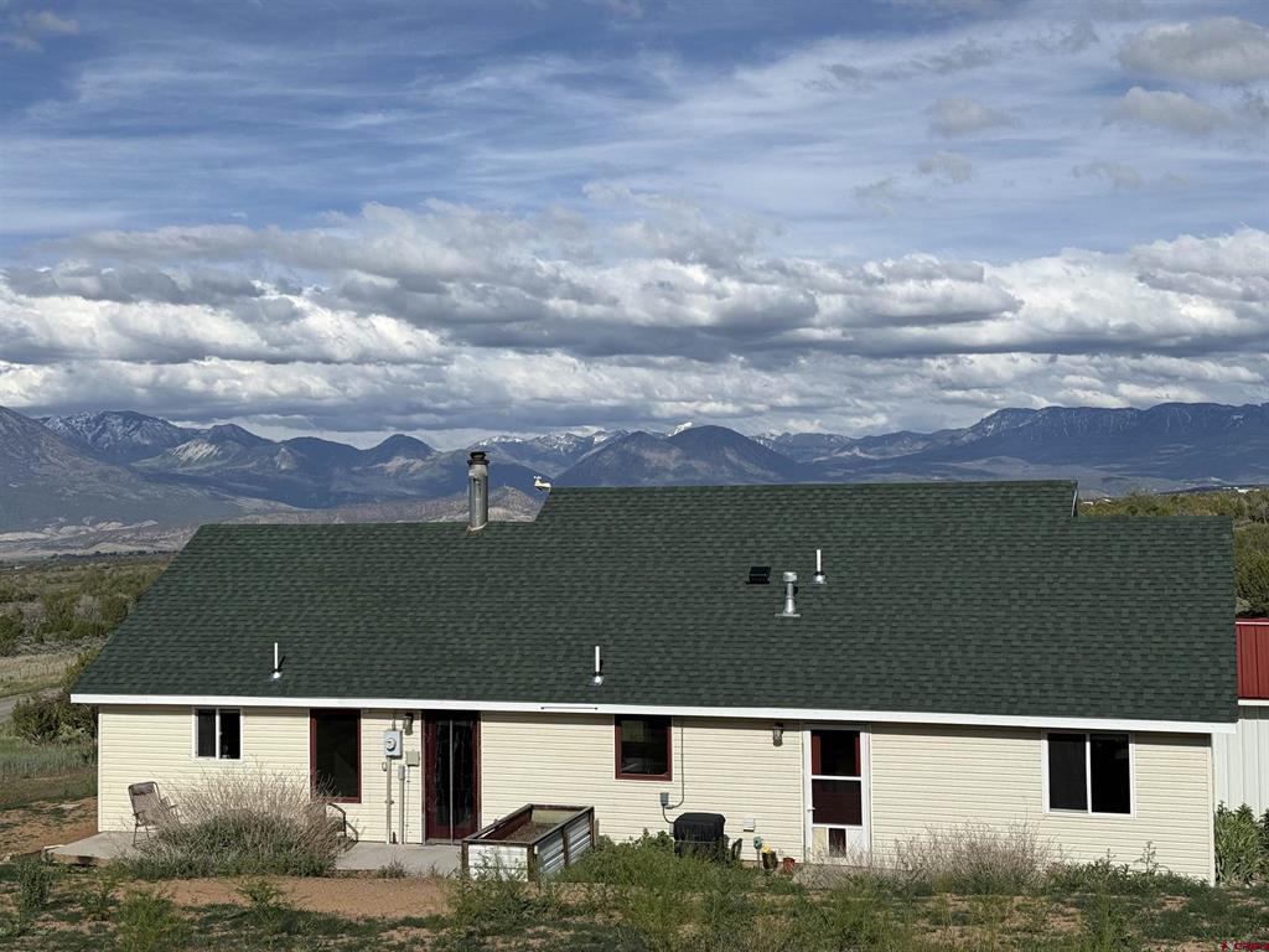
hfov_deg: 39.7
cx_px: 634
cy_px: 476
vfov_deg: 30.3
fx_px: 1760
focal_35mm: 48
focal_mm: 6.76
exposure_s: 1/9901
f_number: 1.78
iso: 64
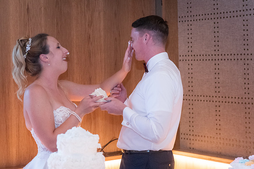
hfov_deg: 23.8
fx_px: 598
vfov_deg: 16.1
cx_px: 174
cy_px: 53
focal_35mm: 85
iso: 3600
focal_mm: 62
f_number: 2.8
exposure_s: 1/160
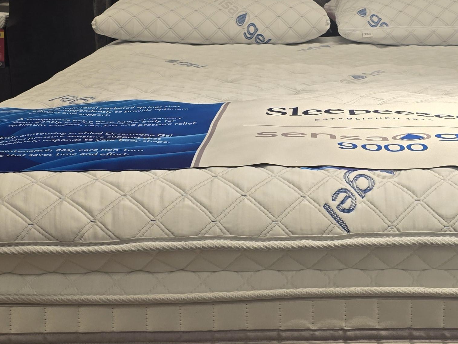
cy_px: 151
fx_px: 807
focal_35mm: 61
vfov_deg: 24.0
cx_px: 330
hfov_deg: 31.3
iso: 50
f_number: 1.7
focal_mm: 6.3
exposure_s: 1/100
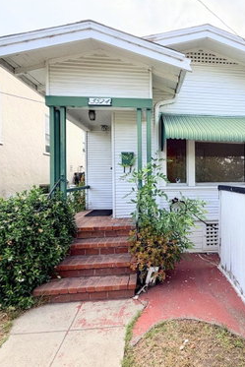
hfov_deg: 59.1
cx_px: 180
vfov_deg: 84.0
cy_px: 183
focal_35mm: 20
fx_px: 204
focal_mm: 2.22
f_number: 2.2
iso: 50
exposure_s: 1/351
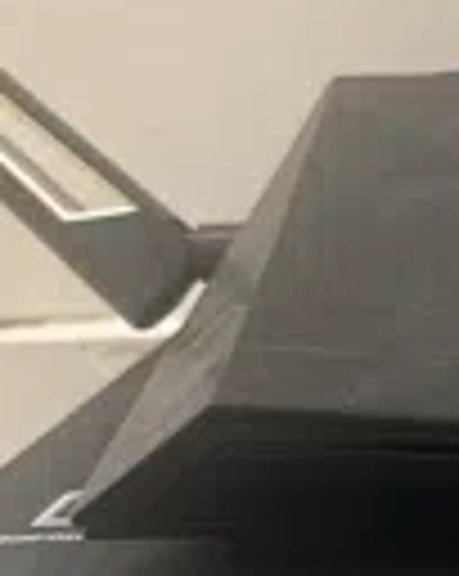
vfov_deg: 15.2
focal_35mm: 127
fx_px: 2162
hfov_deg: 11.0
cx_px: 918
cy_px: 369
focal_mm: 5.7
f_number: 1.5
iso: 320
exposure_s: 1/60
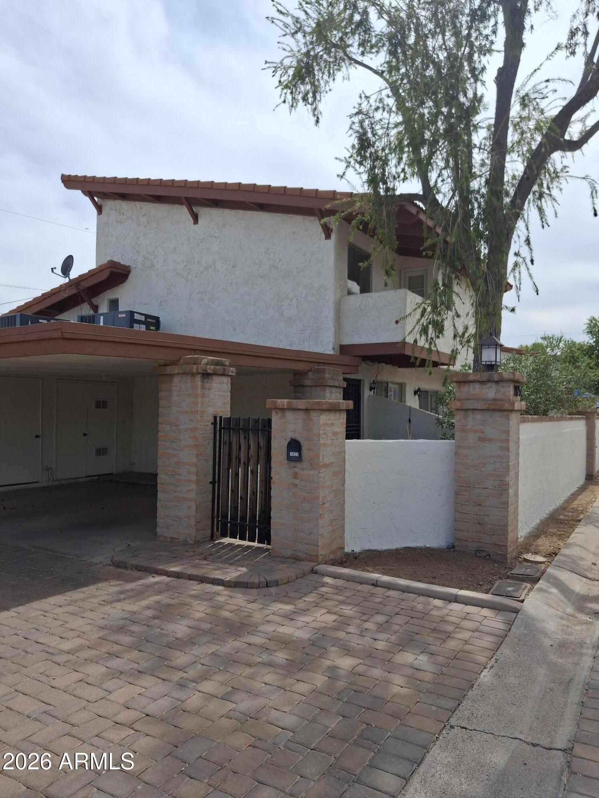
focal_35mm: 25
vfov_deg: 69.4
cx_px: 300
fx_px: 577
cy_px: 399
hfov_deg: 54.9
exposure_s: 1/2070
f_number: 1.8
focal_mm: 4.69
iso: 25
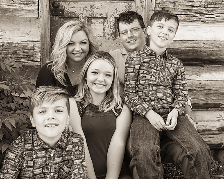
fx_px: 318
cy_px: 90
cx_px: 133
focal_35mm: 48
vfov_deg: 31.4
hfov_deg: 38.7
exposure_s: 1/160
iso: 400
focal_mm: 28
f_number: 6.3
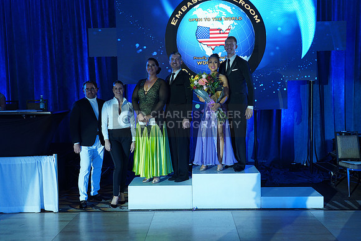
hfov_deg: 54.4
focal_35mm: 35
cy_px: 120
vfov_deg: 37.9
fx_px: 351
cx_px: 180
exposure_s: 1/160
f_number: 4.5
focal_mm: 35
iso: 1000
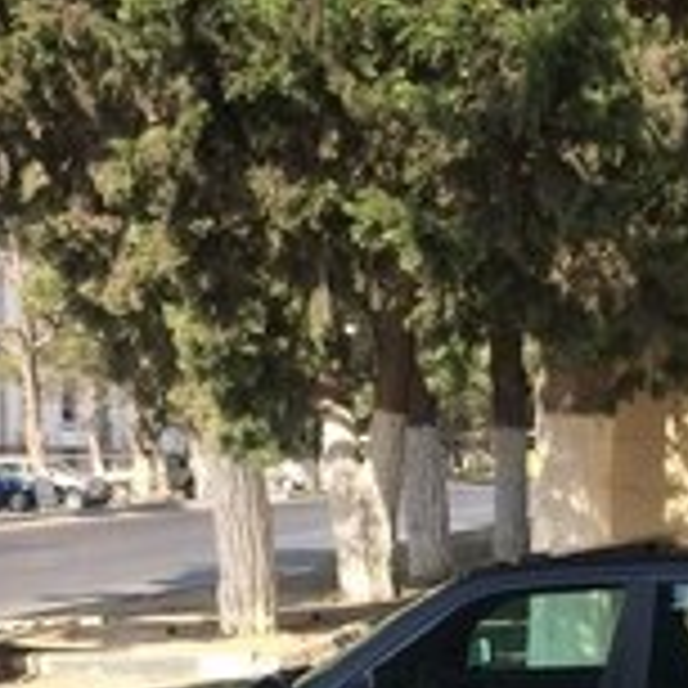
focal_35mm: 83
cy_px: 823
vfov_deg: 19.7
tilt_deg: -13.4
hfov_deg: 20.6
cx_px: 571
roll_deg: -2.4
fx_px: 1866
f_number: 2.2
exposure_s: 1/805
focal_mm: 4.15
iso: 32
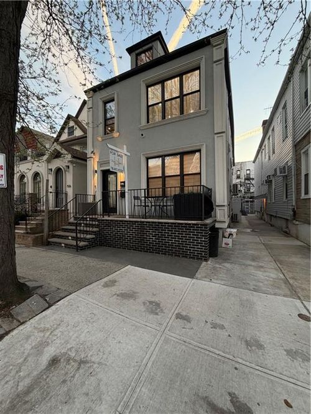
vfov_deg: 102.1
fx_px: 168
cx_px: 156
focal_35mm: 14
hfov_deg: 85.7
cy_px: 207
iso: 250
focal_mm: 2.22
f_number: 2.2
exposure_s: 1/120
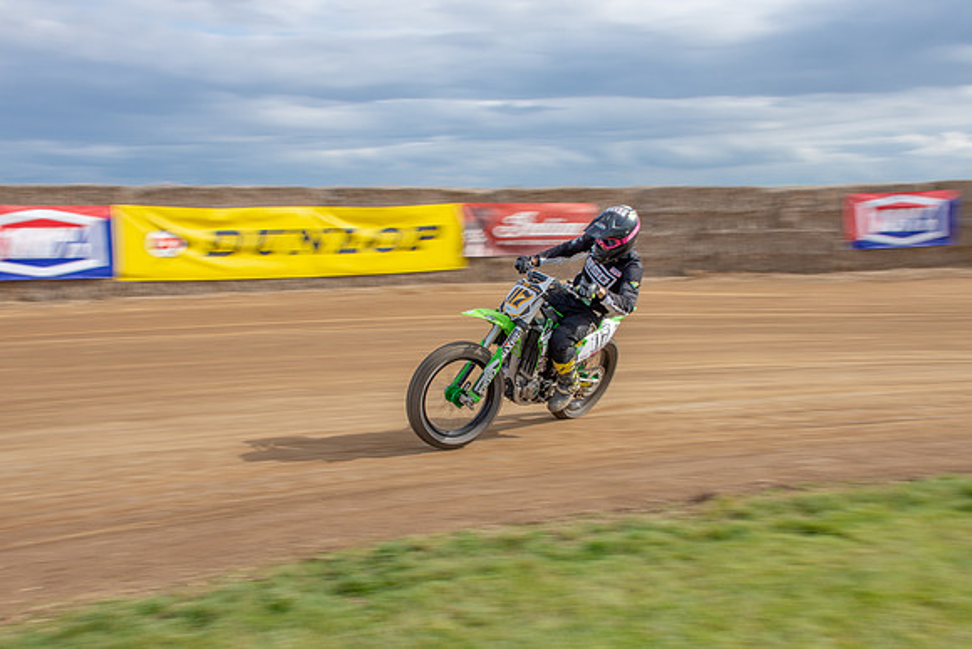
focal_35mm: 47
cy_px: 324
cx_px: 486
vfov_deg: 28.9
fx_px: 1260
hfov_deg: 42.2
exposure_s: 1/100
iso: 100
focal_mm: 28
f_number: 11
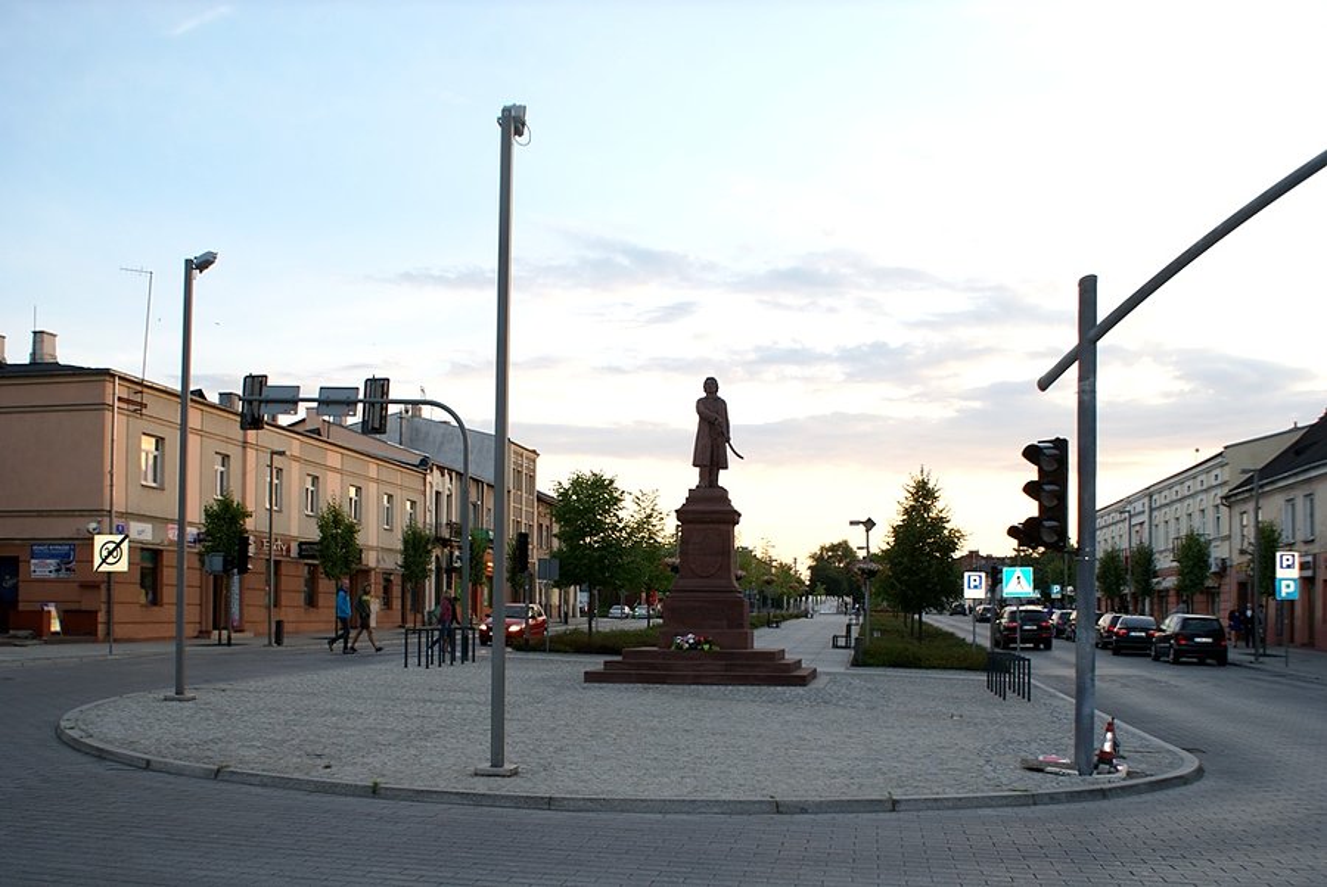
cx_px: 664
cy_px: 444
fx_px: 1218
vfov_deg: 40.1
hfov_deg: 57.2
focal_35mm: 33
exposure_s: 1/80
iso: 100
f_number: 5
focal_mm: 22
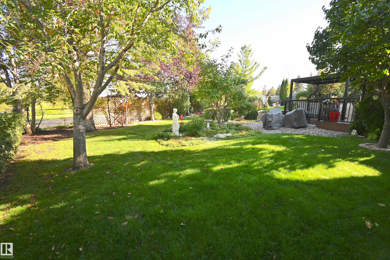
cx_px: 195
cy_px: 130
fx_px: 162
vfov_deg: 77.3
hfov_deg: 100.4
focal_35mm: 15
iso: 220
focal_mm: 10
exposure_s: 1/250
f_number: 4.5
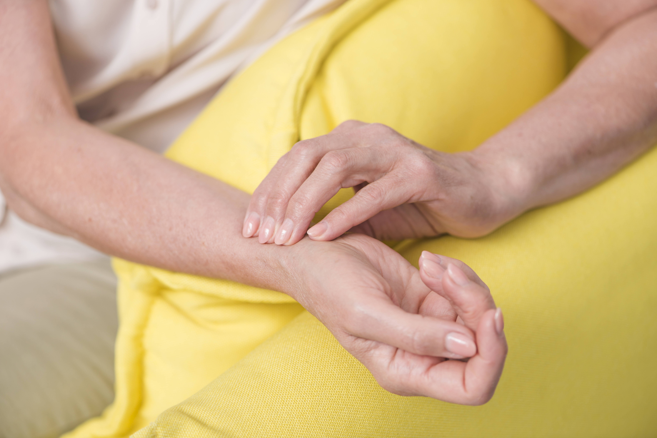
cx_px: 328
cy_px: 219
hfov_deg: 19.5
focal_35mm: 105
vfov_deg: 13.1
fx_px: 1917
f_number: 4
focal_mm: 105
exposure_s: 1/160
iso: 200
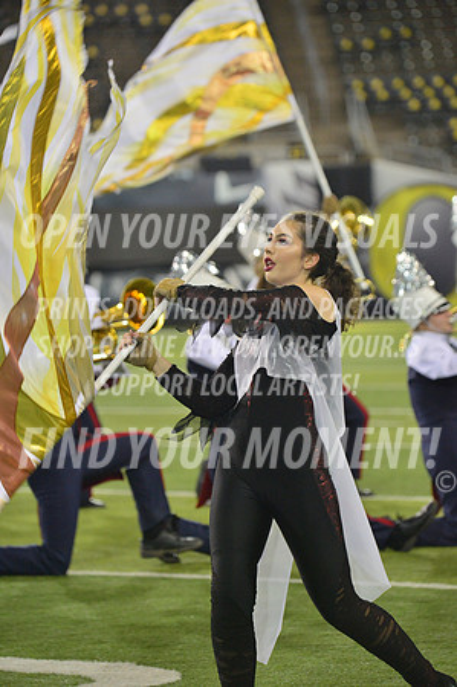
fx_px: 4199
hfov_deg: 6.2
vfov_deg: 9.4
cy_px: 344
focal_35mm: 220
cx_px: 228
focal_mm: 220
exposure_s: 1/500
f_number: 5.6
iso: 2000
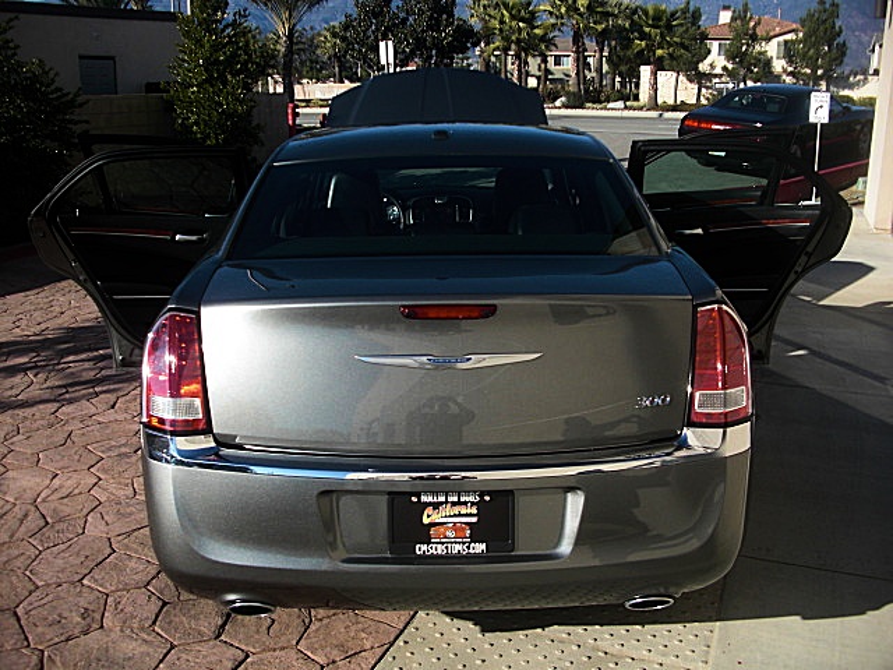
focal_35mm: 36
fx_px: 929
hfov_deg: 51.4
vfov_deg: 39.7
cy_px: 335
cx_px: 446
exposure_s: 1/800
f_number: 2.8
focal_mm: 6.3
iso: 50
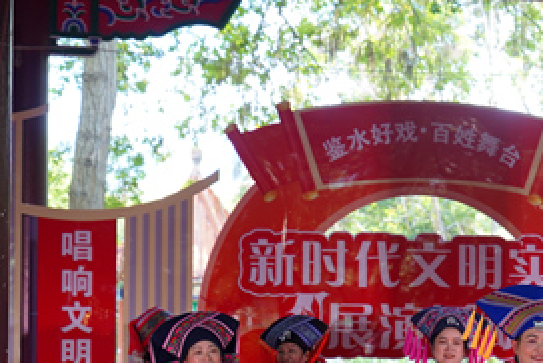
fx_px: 1963
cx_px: 597
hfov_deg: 15.3
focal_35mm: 130
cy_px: 333
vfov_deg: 10.5
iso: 640
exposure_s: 1/160
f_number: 4
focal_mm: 59
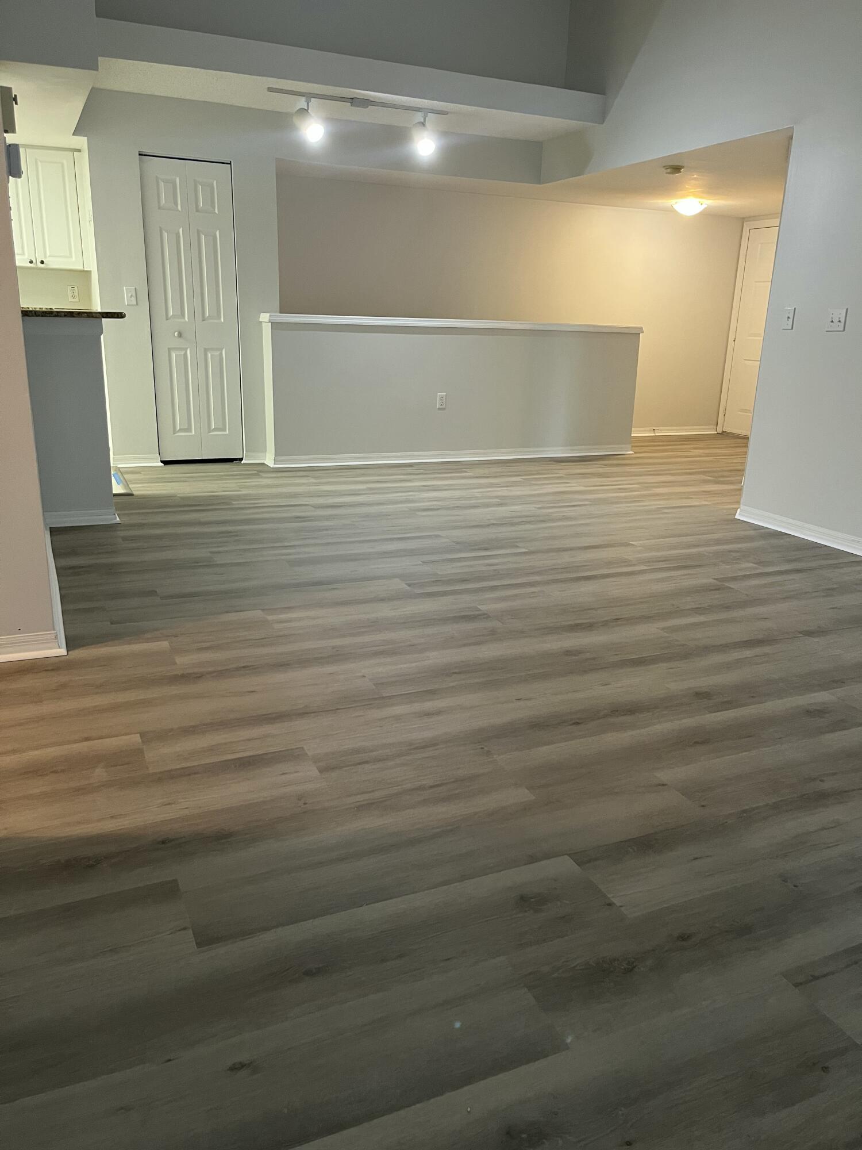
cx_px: 431
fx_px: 863
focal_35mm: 26
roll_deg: -0.9
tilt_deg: -17.3
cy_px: 575
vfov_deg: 67.3
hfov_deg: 53.1
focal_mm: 5.1
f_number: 1.6
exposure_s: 1/60
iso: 320
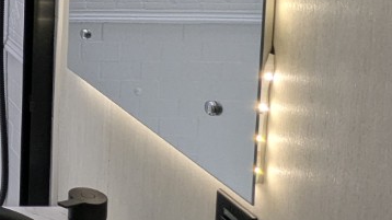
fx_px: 706
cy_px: -71
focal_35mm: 68
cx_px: -245
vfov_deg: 16.7
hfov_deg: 22.9
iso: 46
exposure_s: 1/279
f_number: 2.2
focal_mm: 2.35
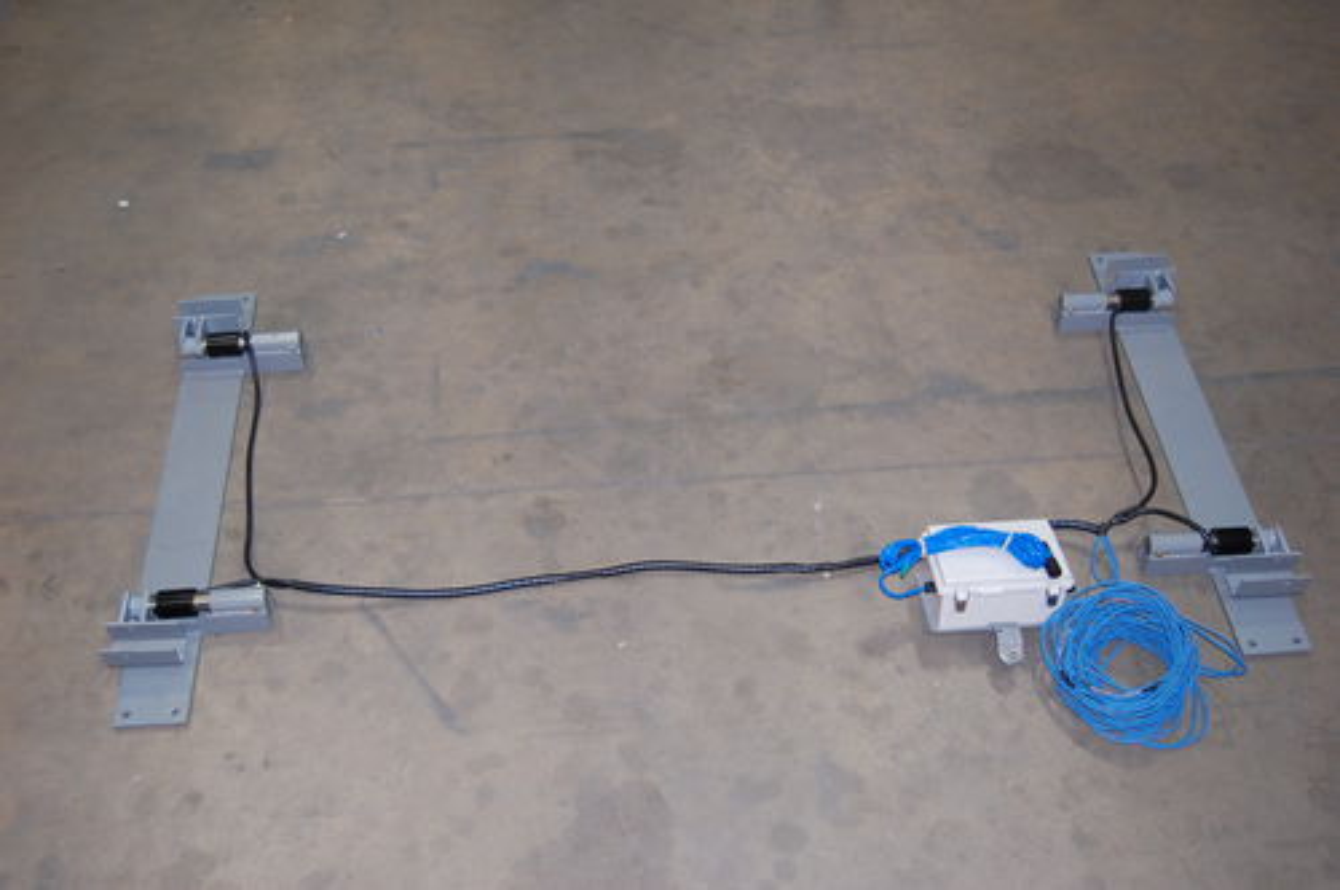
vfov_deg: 36.8
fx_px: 1338
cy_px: 445
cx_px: 670
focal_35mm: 36
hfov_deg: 53.2
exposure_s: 1/60
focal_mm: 24
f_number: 4
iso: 400
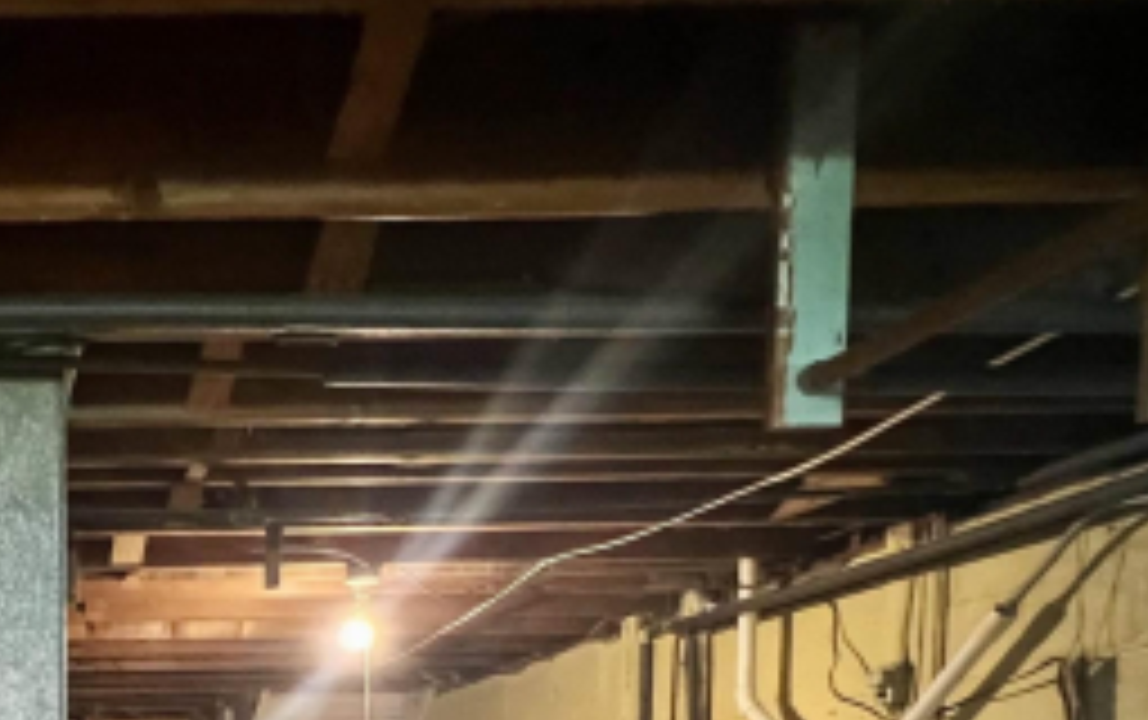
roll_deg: +0.6
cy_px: 958
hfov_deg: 44.3
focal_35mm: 36
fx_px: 1128
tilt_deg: -5.1
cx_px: -47
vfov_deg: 28.4
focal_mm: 1.57
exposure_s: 1/40
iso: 1000
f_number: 1.8
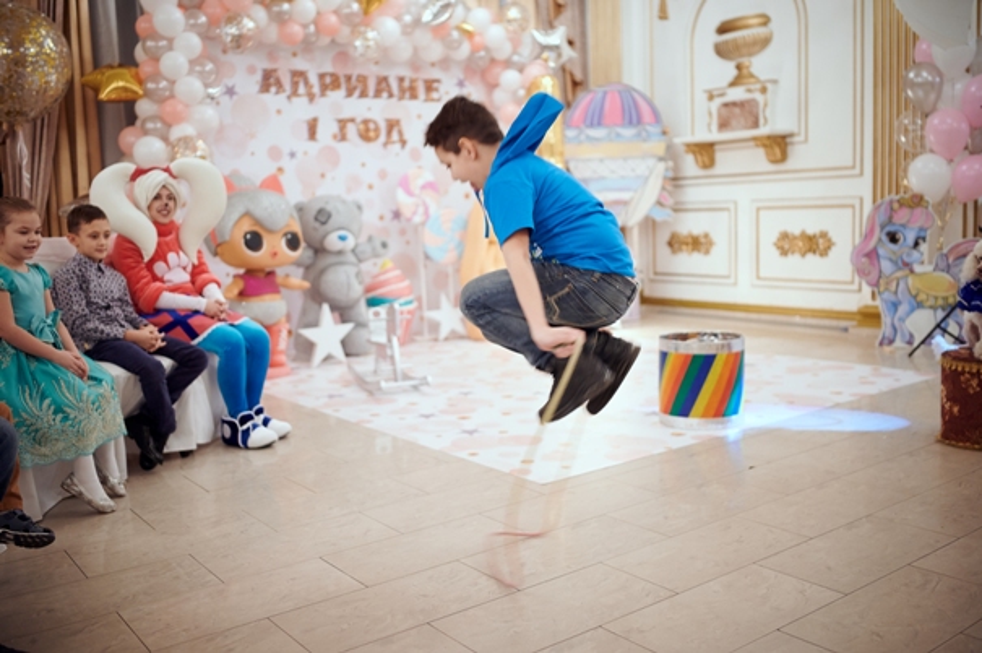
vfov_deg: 37.8
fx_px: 954
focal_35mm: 35
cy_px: 326
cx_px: 491
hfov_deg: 54.5
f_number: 1.8
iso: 1000
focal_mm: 35
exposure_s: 1/160
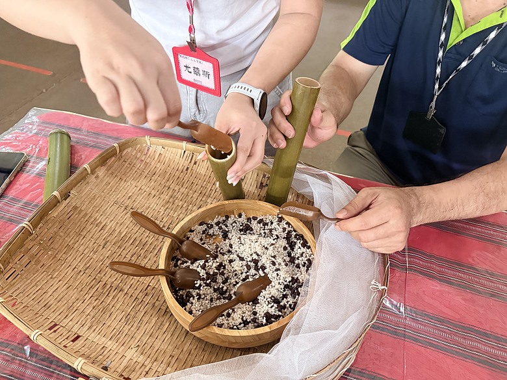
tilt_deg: -44.4
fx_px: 352
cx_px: 254
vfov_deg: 56.8
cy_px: 190
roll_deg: -0.4
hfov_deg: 71.6
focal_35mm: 24
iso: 640
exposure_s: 1/60
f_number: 1.78
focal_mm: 6.76
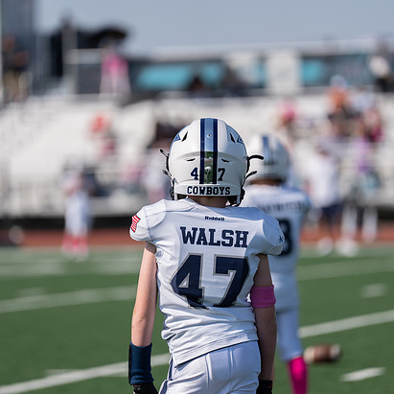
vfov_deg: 6.8
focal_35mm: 257
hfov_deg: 6.8
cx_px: 197
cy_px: 197
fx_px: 3309
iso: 100
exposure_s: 1/2500
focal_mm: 200
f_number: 2.8
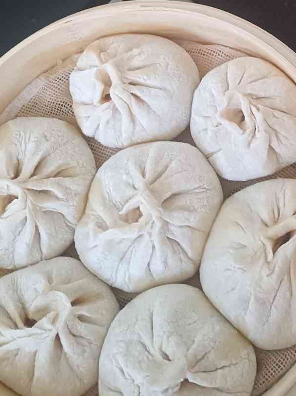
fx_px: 730
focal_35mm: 64
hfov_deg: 22.4
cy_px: 23
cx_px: 257
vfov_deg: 28.8
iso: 1450
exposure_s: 1/20
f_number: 1.8
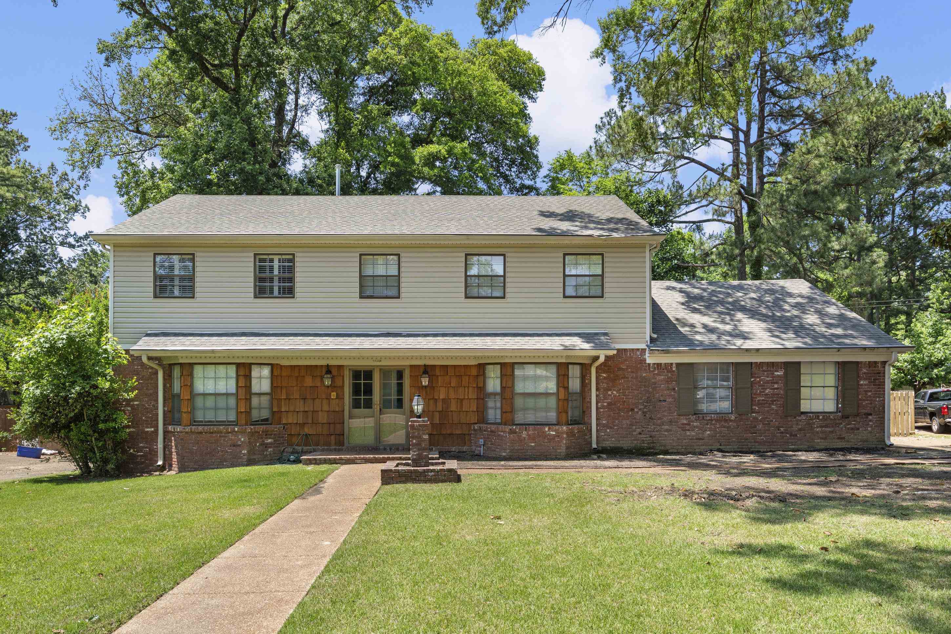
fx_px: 634
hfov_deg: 73.7
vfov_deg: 53.1
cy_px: 317
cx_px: 476
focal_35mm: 24
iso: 800
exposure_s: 1/250
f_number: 9
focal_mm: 24
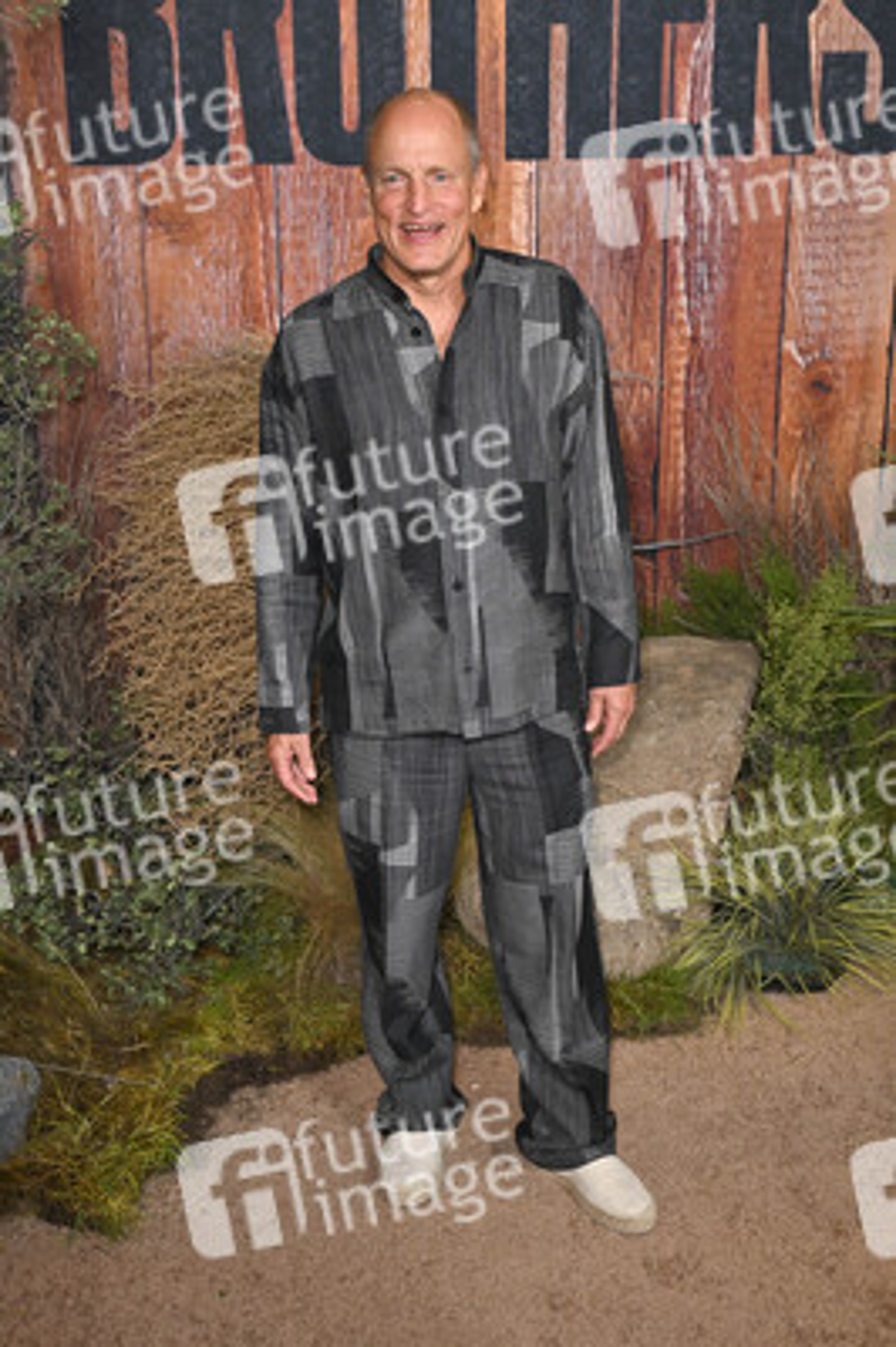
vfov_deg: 47.4
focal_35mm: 41
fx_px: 1533
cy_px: 674
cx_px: 448
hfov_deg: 32.6
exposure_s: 1/250
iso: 1000
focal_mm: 41
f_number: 6.3
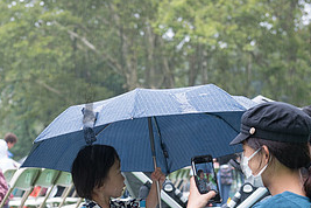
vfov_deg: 12.0
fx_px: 976
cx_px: 89
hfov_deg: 18.0
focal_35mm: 113
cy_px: 216
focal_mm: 52
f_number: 4
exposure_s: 1/60
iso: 160
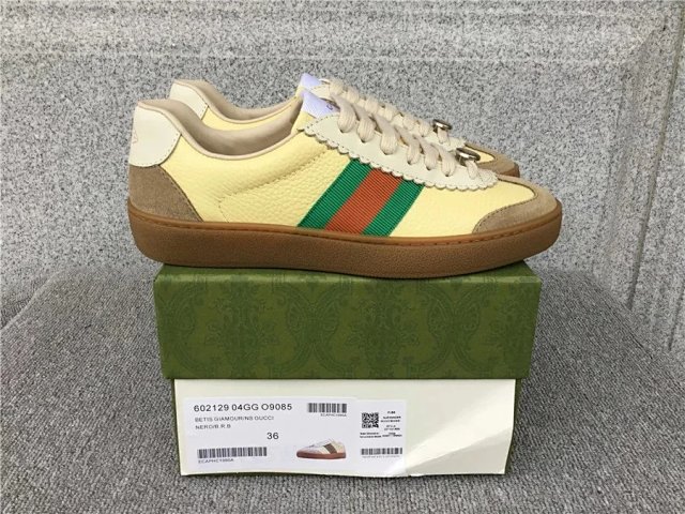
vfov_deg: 45.4
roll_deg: -0.4
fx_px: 613
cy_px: 257
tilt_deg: -21.1
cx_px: 342
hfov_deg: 58.4
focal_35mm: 31
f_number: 2.4
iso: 32
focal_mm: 3.3
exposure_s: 1/50
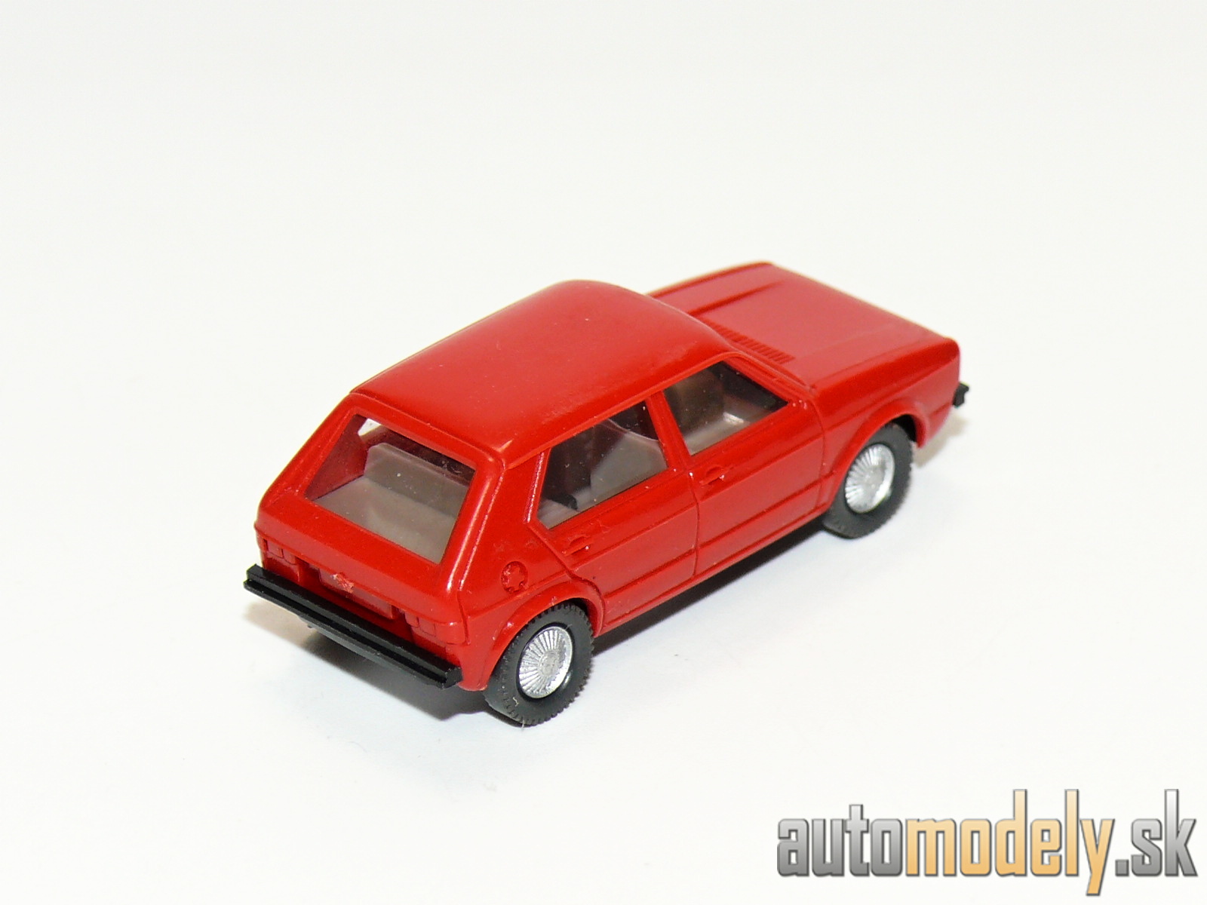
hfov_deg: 13.5
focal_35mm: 146
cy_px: 452
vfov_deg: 10.2
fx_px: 5091
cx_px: 604
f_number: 4
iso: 100
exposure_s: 1/30
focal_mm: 17.4
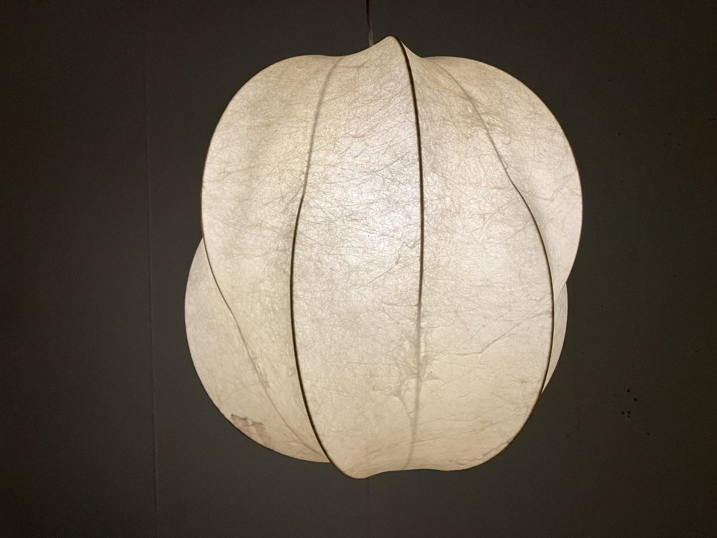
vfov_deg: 49.7
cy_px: 269
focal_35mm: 28
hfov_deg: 63.4
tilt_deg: +2.1
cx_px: 358
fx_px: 580
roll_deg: +1.0
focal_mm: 3.99
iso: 100
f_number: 1.8
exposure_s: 1/50
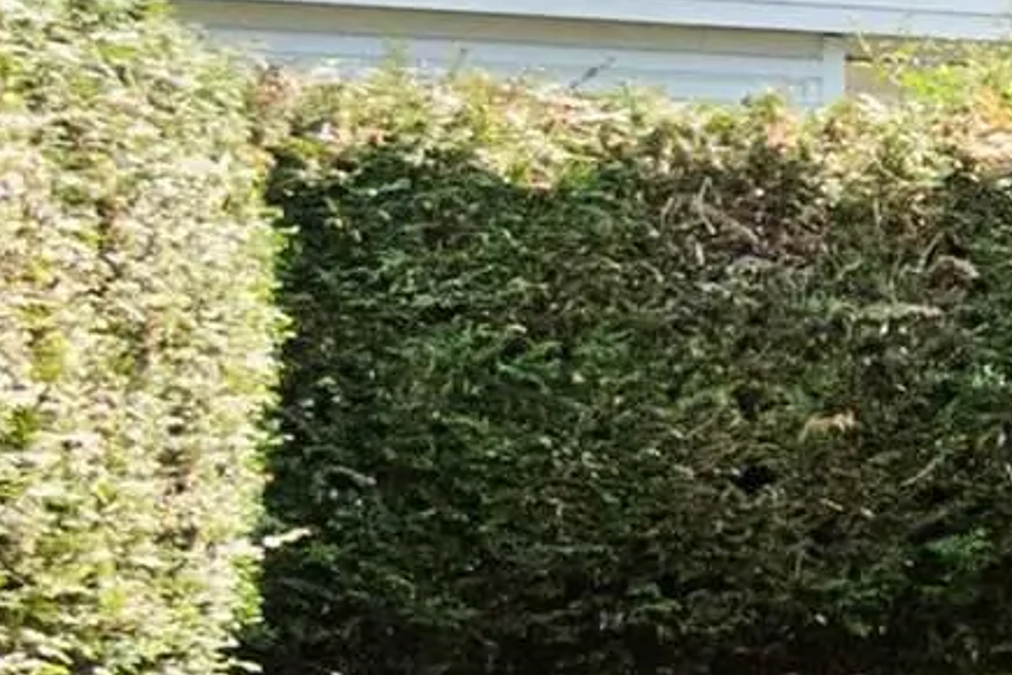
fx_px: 2980
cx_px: 3522
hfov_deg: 9.7
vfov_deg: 12.9
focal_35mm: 106
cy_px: 384
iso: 200
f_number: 7.1
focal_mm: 10
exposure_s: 1/320
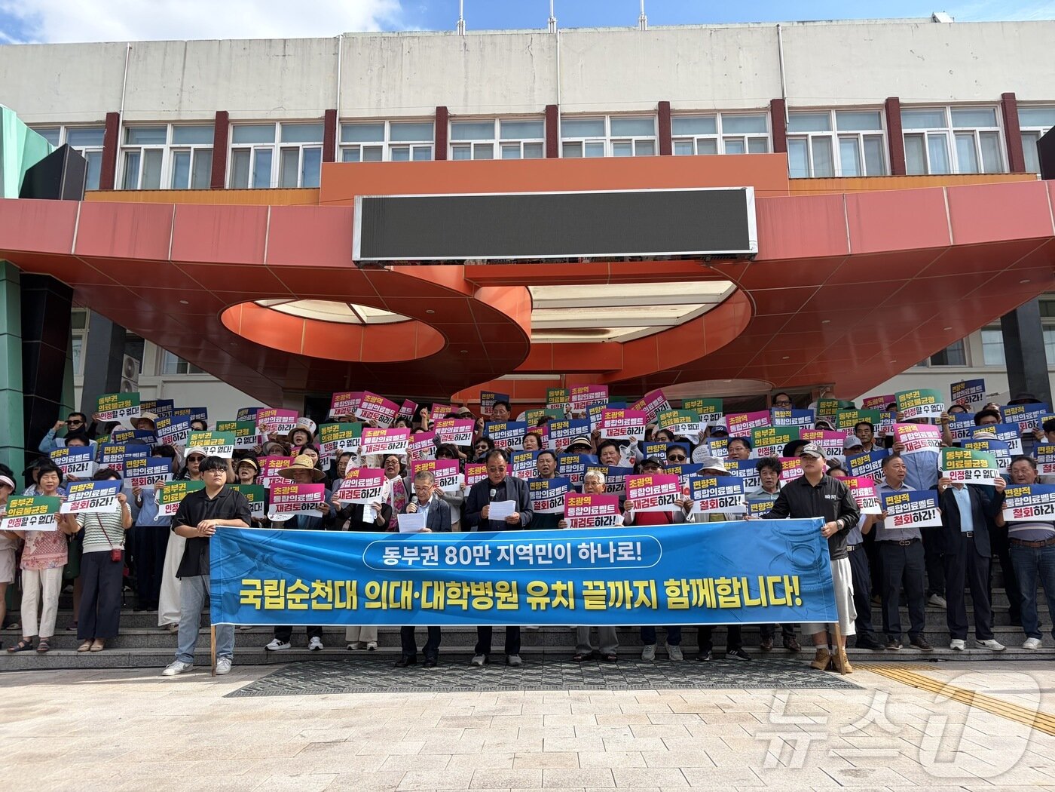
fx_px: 792
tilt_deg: +11.9
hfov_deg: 67.3
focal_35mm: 26
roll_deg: +0.2
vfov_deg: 53.1
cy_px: 396
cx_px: 528
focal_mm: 5.96
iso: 50
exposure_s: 1/2141
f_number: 1.6
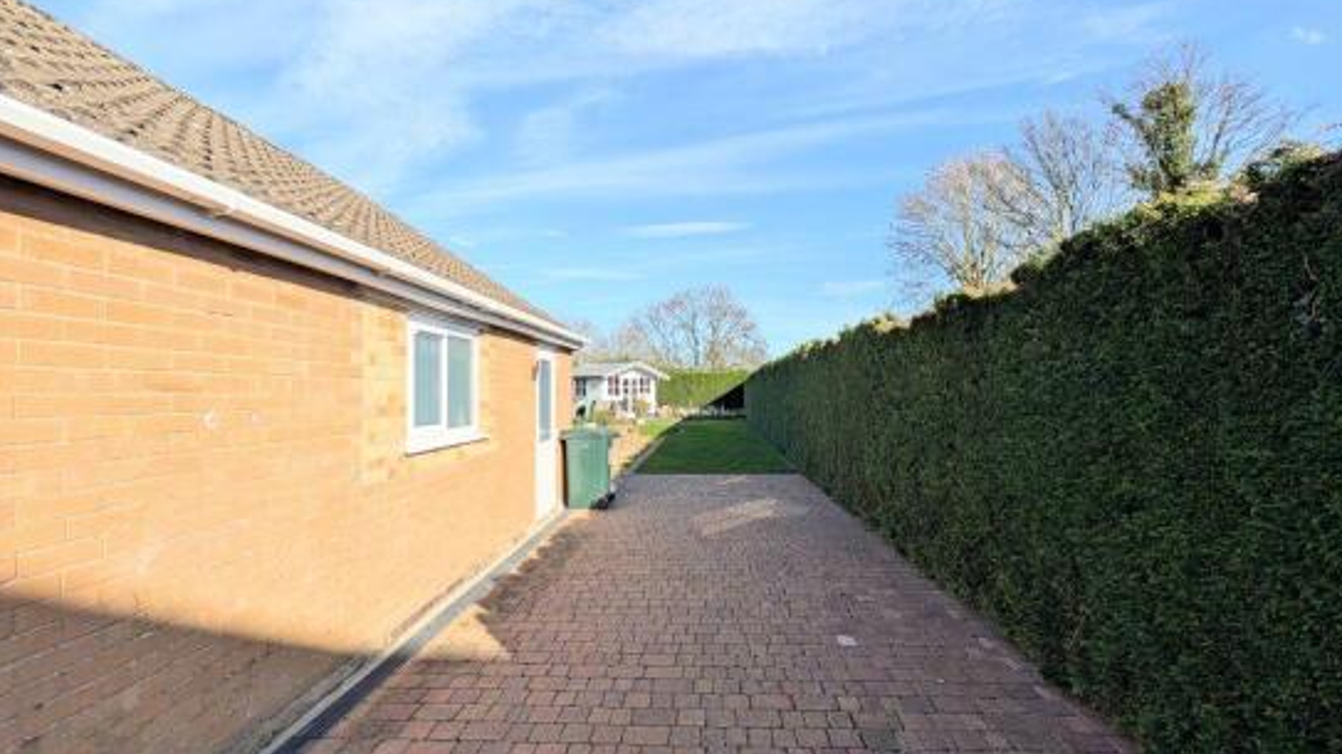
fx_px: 498
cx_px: 692
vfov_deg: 74.2
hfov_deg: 106.8
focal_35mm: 14
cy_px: 387
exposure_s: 1/2660
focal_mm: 2.02
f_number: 1.7
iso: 56
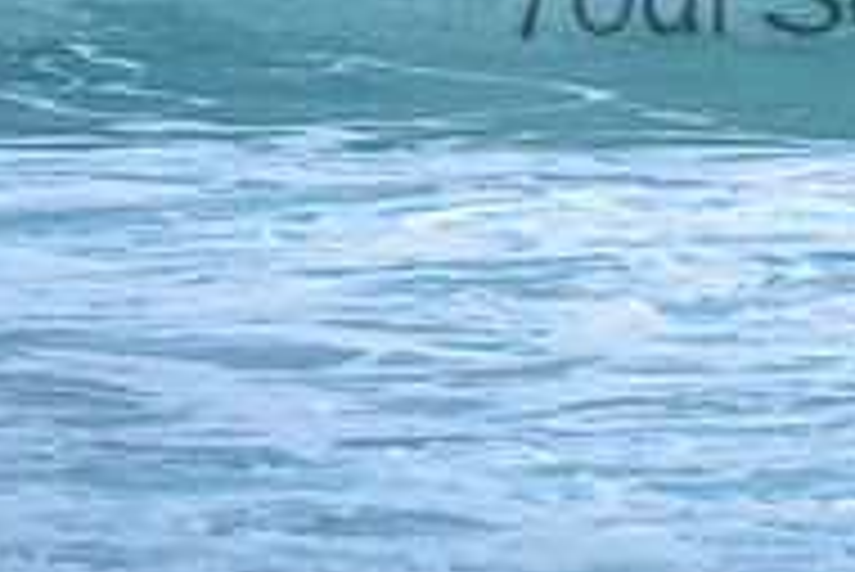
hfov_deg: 1.4
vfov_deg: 0.9
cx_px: 970
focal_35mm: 1494
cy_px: -262
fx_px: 35508
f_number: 5.6
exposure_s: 1/1250
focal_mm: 400
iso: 720
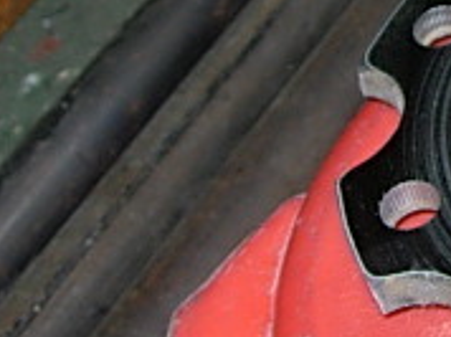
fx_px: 1783
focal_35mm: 137
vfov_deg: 10.6
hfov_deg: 13.5
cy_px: -68
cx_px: 684
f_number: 2.8
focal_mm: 7.8
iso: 79
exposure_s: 1/64
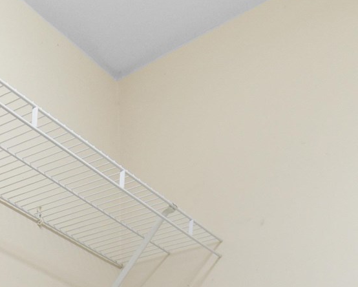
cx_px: -35
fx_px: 827
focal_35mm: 78
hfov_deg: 23.0
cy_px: 632
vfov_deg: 14.7
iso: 100
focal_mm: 10
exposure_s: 1/5
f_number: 4.5
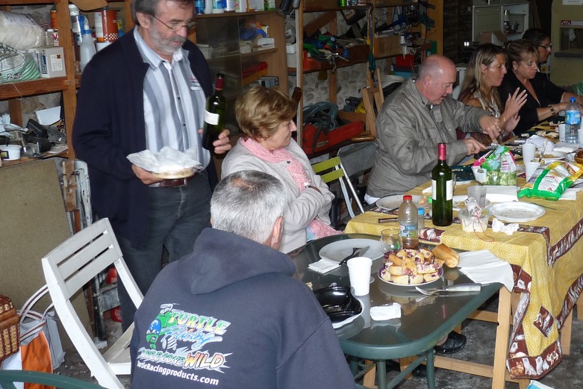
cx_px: 461
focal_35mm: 46
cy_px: 127
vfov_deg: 29.0
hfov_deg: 41.1
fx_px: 745
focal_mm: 4.8
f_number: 2.8
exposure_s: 1/30
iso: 125
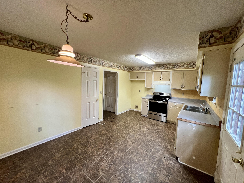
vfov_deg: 89.9
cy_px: 92
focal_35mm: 13
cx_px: 122
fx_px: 92
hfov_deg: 106.2
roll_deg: -2.1
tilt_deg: -5.4
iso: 125
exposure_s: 1/60
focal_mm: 1.57
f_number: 1.8
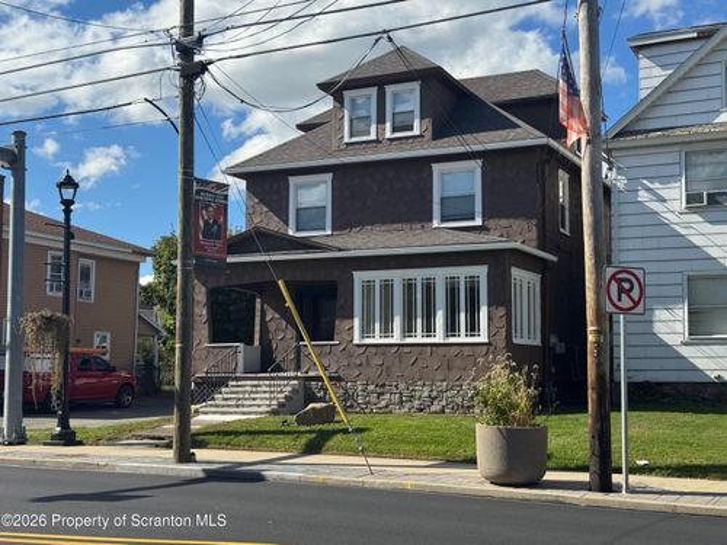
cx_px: 364
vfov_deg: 30.3
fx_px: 1008
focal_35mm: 48
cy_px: 272
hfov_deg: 39.7
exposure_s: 1/4049
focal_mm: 6.76
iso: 64
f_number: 1.78
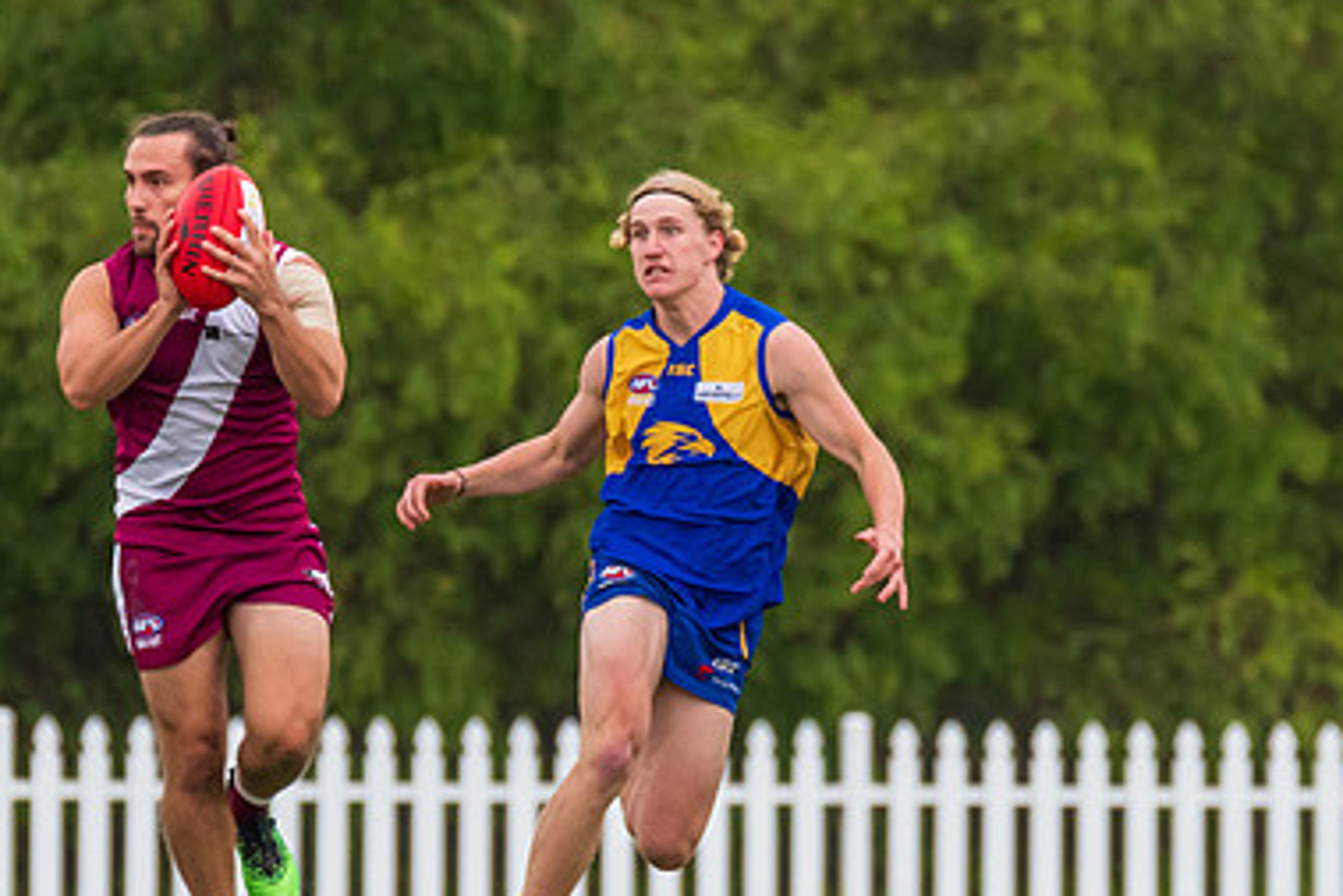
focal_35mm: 1430
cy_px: 622
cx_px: 489
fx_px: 53364
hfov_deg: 1.4
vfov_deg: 1.0
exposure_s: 1/1250
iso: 1250
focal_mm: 550
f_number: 6.3
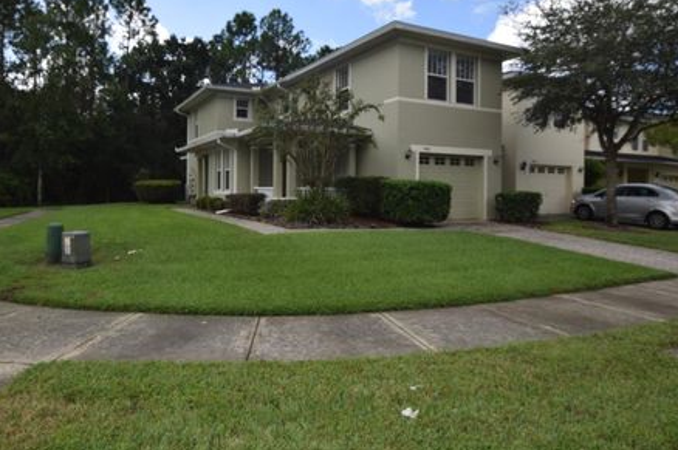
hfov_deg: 73.8
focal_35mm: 24
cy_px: 197
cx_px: 325
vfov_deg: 52.9
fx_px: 451
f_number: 9
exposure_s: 1/200
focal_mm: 14
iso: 100
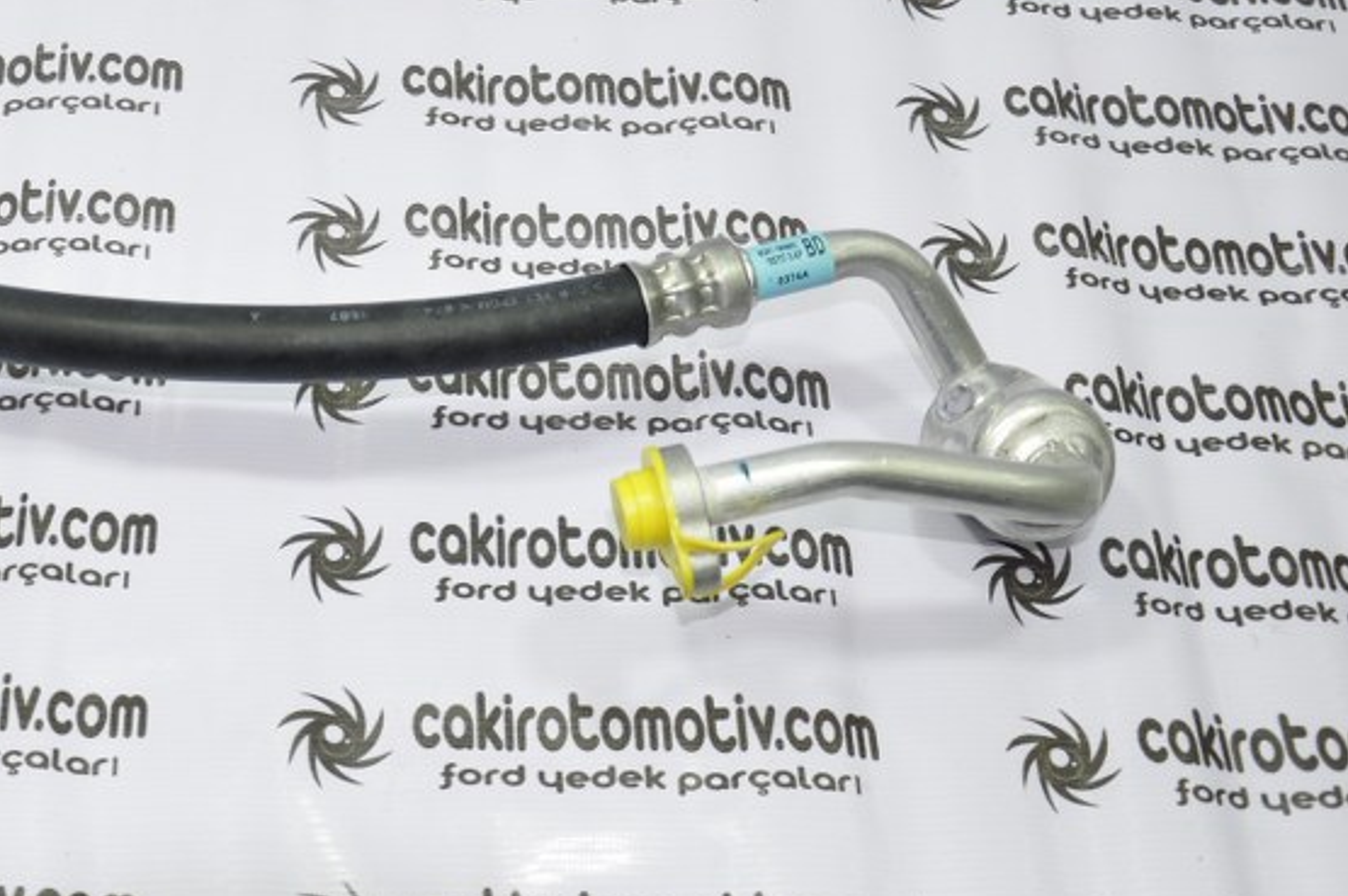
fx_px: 2275
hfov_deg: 32.2
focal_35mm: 61
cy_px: 355
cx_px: 291
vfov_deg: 22.3
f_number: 4.5
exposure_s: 1/40
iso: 200
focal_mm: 25
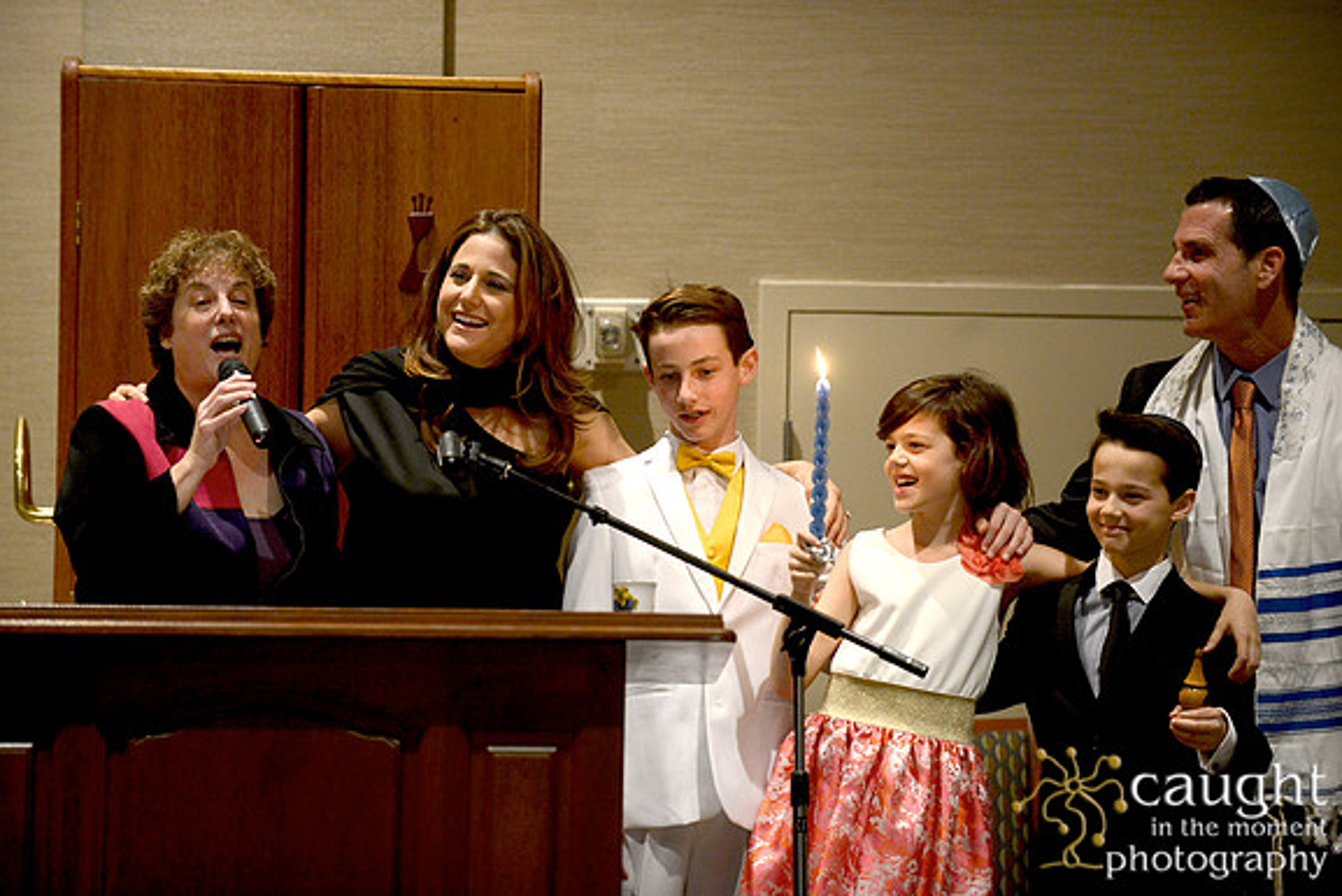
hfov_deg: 11.4
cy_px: 448
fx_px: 6749
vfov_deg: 7.6
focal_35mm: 181
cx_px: 670
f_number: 2.8
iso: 2500
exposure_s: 1/125
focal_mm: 180
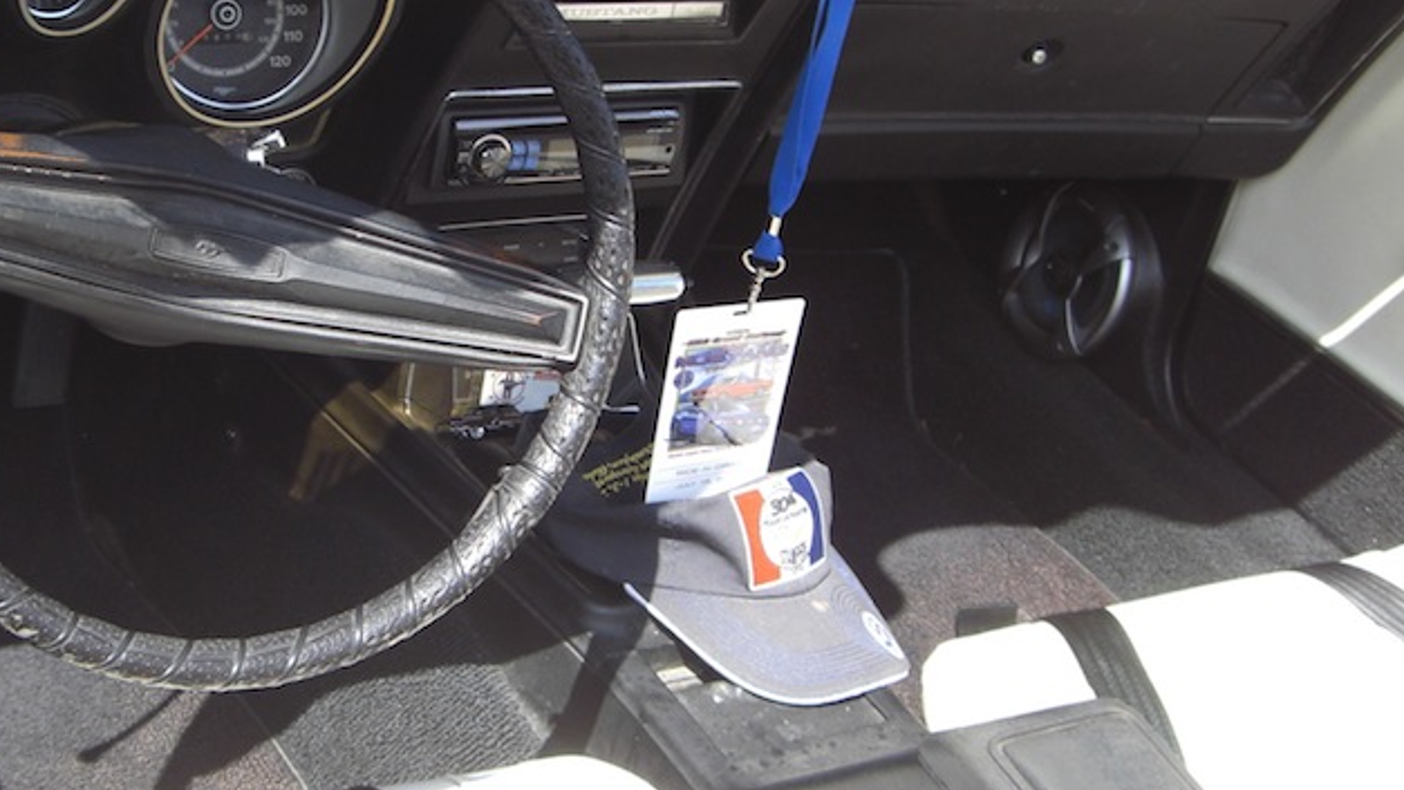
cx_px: 443
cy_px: 338
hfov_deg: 31.6
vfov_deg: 18.3
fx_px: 2458
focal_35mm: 66
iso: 64
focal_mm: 6.2
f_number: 2.7
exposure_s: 1/320
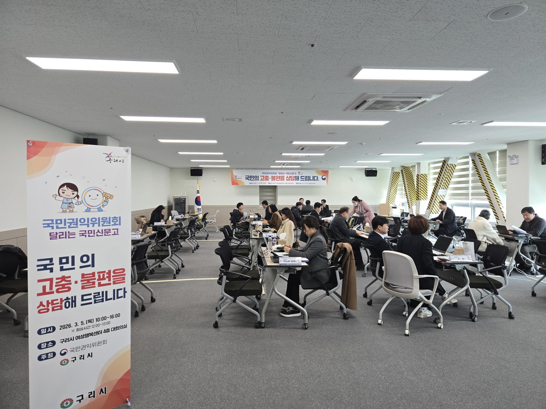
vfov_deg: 58.9
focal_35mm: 23
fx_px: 363
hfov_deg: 73.9
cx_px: 273
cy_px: 204
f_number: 1.8
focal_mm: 5.4
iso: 100
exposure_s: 1/120
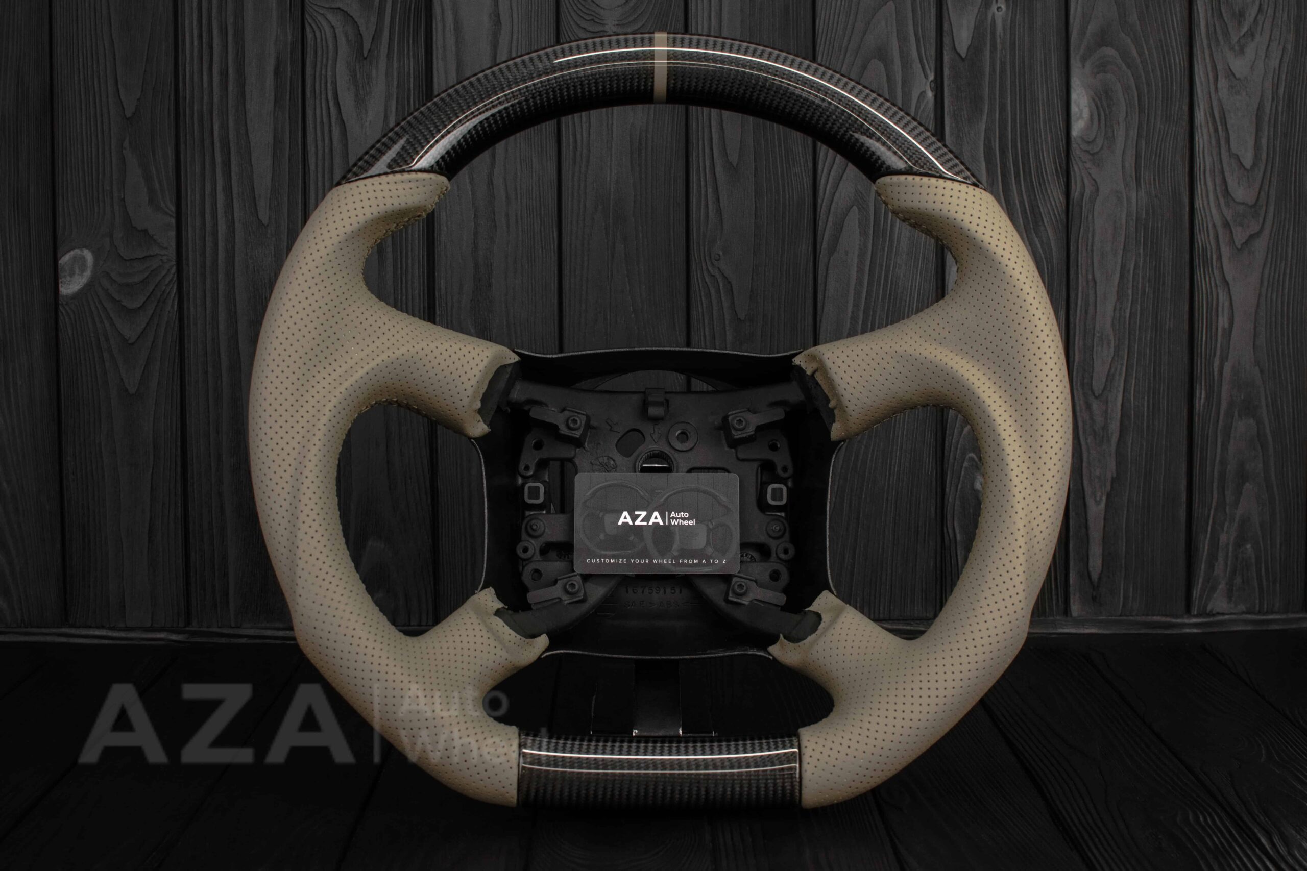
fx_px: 1906
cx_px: 654
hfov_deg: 37.8
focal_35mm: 52
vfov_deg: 25.8
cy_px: 436
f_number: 6.3
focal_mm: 35
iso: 500
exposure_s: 1/125
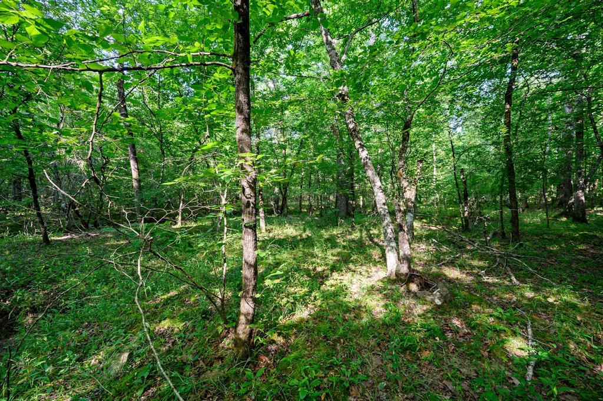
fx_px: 234
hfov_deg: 104.3
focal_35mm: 14
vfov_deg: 81.1
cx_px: 302
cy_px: 200
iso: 400
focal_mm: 14
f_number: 7.1
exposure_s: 1/80
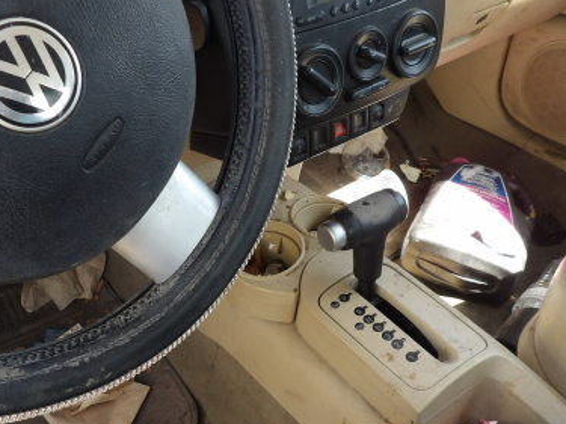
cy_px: 263
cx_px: 232
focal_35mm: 41
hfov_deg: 45.6
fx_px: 670
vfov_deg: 34.9
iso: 100
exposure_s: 1/55
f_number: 3.2
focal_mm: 4.3
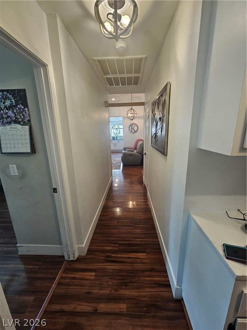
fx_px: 124
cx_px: 124
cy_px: 165
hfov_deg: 89.9
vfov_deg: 106.2
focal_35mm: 13
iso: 160
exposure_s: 1/60
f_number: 2.2
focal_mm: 2.2
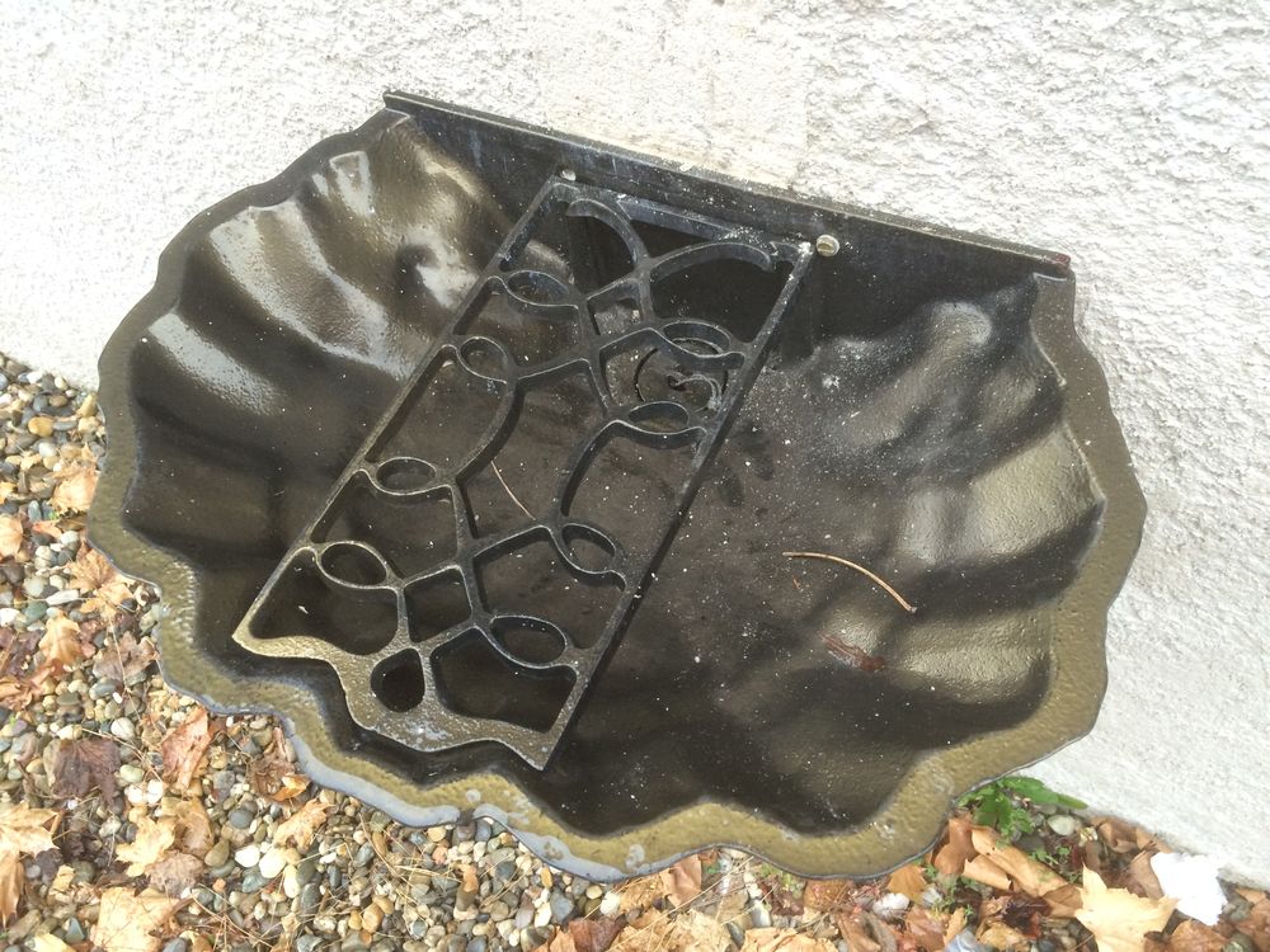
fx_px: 1064
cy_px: 476
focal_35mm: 29
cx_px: 635
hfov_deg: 61.7
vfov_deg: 48.2
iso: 50
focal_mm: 4.15
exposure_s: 1/30
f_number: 2.2
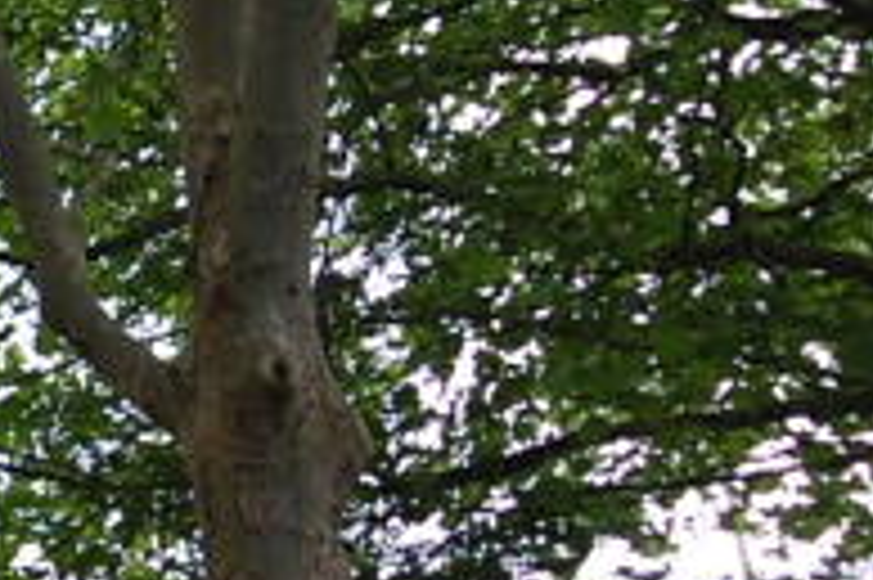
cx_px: -562
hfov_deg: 15.5
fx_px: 2874
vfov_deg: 11.4
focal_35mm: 119
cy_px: 587
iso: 200
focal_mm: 15
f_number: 5
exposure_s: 1/100
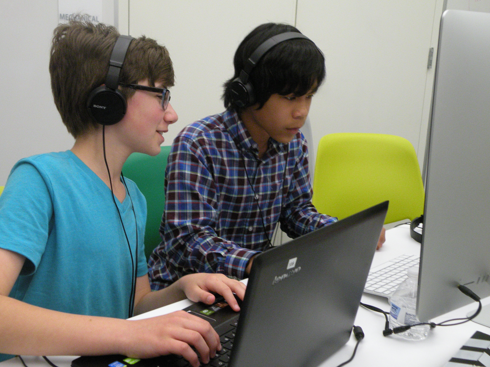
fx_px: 609
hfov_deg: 43.9
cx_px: 245
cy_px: 181
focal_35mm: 43
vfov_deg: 33.6
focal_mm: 7.4
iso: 295
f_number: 3.2
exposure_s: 1/59
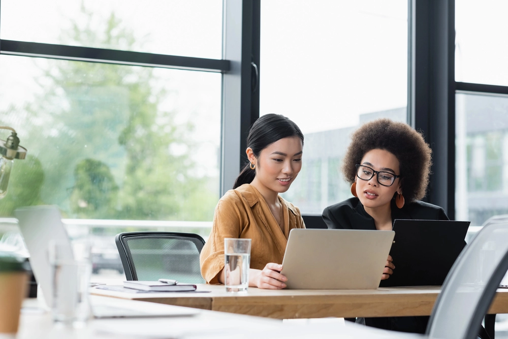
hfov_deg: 23.9
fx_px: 1200
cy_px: 170
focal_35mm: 85
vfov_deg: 16.1
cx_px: 254
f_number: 3.2
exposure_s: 1/250
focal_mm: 85
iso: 250
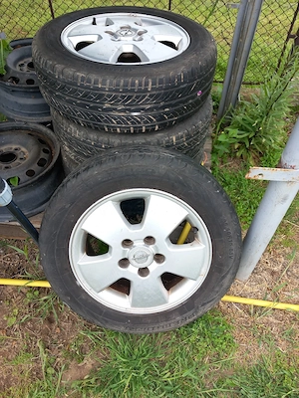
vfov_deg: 65.3
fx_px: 311
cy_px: 199
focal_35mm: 27
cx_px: 150
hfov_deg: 51.4
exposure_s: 1/101
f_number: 1.8
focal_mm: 4
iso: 20
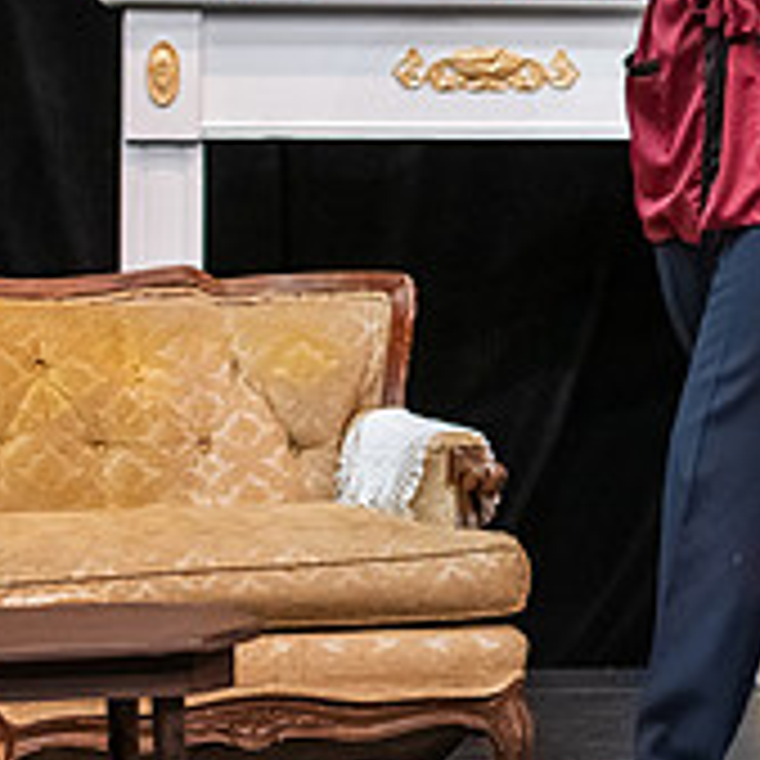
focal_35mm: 233
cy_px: 155
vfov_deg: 7.5
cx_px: 1129
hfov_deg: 7.4
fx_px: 5788
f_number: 3.2
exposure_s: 1/200
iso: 3200
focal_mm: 80
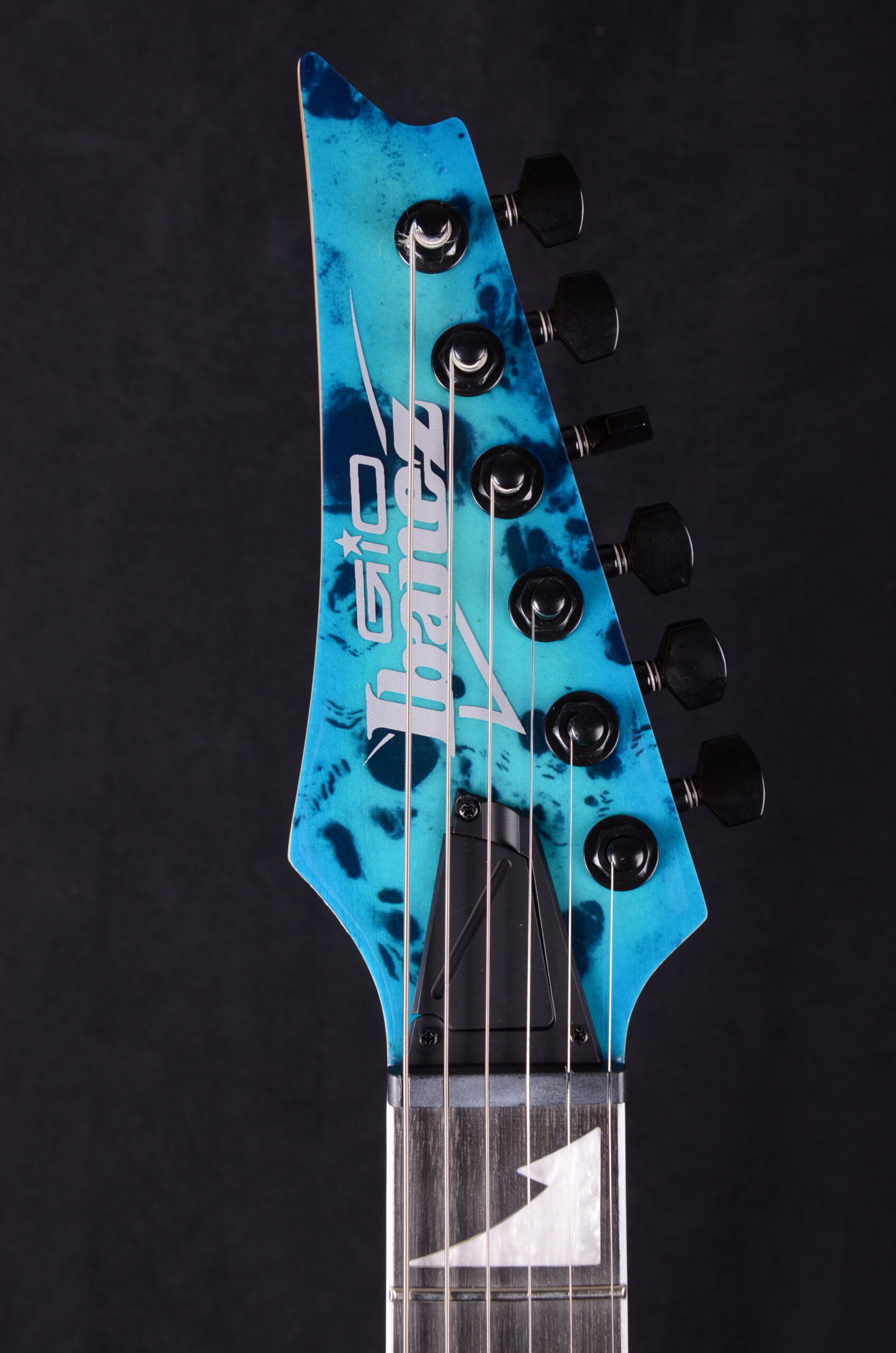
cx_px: 448
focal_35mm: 60
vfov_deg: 33.5
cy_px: 676
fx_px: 2250
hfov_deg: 22.5
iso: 200
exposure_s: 1/200
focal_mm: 40
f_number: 11
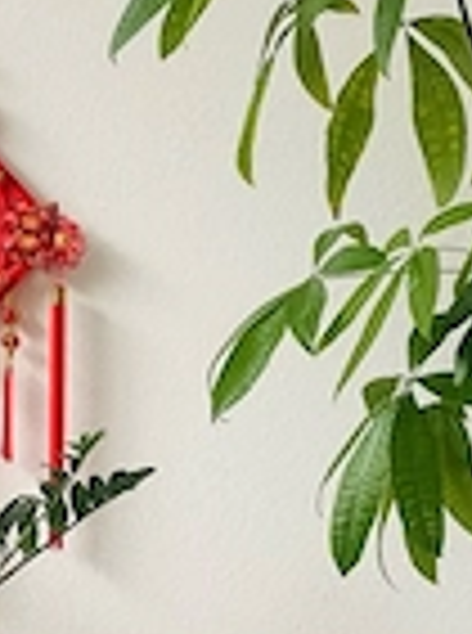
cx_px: 193
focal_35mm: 74
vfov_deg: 25.4
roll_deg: -1.4
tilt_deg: -7.8
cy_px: 594
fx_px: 1352
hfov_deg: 19.8
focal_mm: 4.2
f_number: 1.6
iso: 160
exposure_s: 1/60
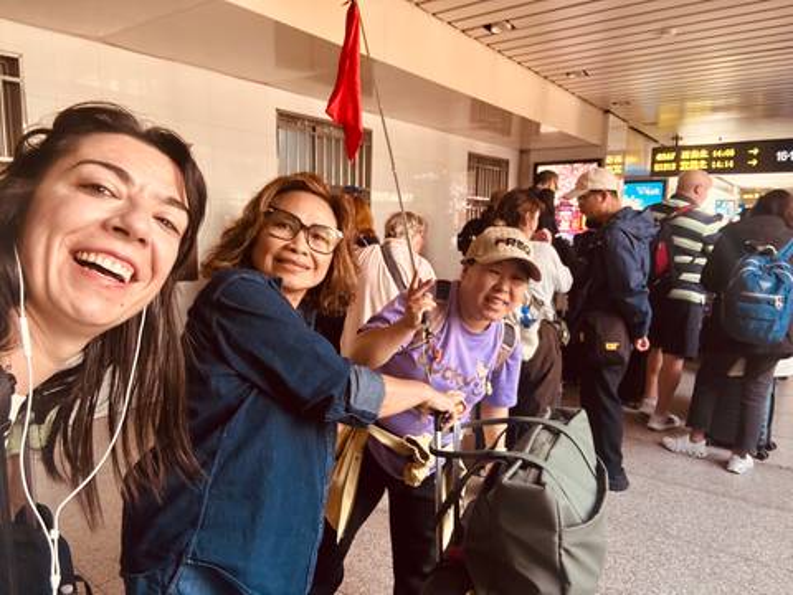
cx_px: 396
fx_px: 527
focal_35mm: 23
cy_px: 298
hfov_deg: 73.9
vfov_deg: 58.9
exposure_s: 1/60
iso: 100
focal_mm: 2.69
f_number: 1.9
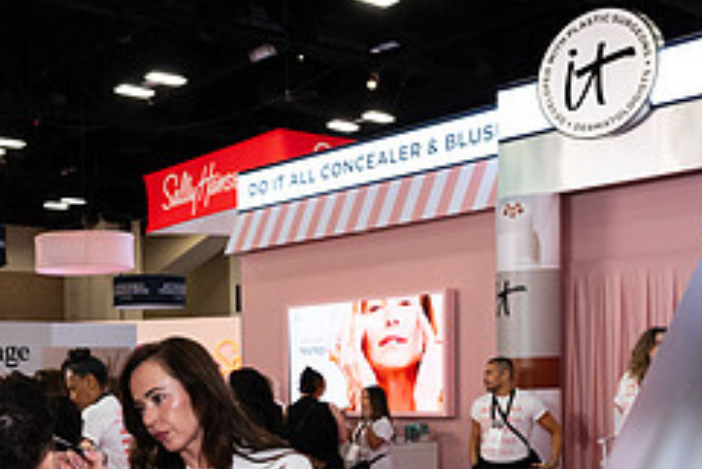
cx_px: 67
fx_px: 1034
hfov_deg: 35.3
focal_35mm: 53
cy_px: 436
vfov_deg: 24.7
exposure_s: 1/100
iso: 2000
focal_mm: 22
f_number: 5.6
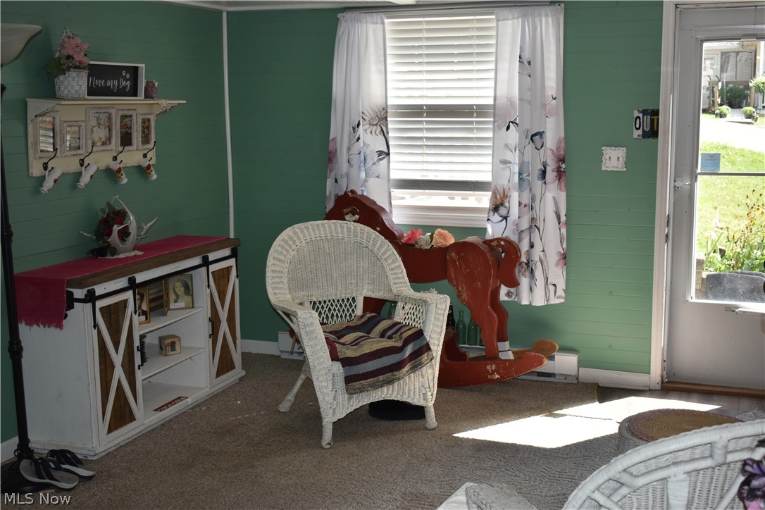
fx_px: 956
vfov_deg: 29.9
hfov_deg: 43.6
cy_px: 255
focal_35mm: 45
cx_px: 382
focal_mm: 30
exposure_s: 1/200
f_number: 4.2
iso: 200
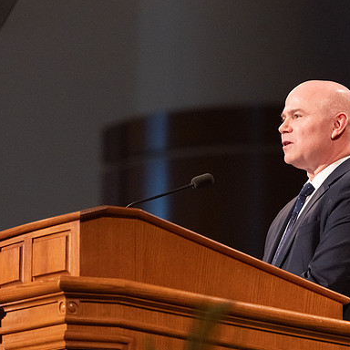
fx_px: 3489
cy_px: 141
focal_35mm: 305
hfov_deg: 5.7
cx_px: 232
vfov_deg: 5.7
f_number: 3.5
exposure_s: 1/250
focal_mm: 170
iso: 2500
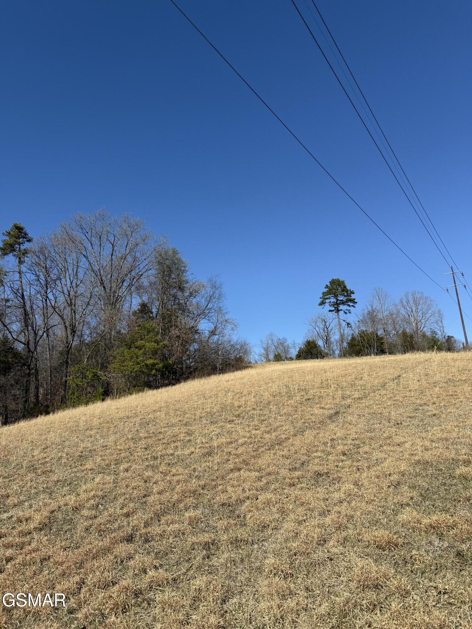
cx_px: 236
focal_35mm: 24
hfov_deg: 56.8
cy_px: 314
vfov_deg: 71.6
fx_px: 436
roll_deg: +6.8
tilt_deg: +22.6
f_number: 1.78
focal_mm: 6.76
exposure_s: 1/4975
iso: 80
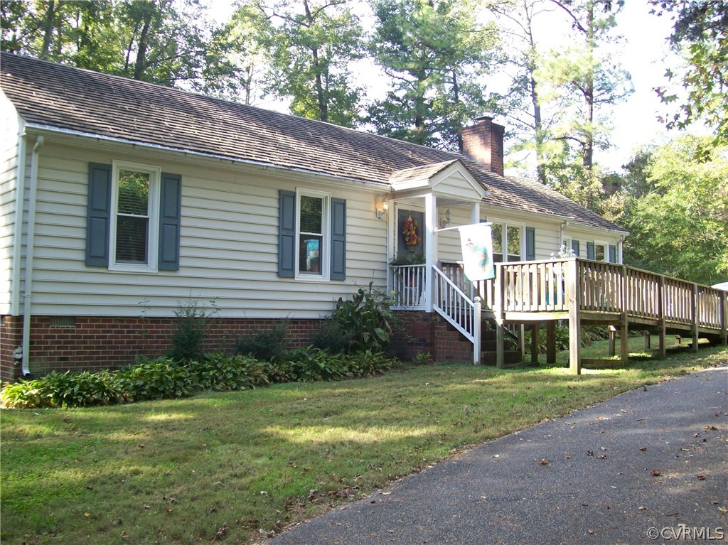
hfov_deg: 51.4
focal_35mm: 36
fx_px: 757
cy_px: 272
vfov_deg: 39.6
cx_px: 364
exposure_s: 1/84.9
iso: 80
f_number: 2.7
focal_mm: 6
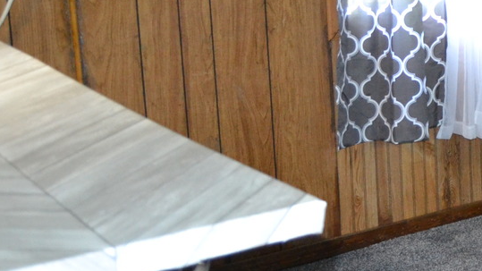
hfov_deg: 21.9
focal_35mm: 85
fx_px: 1086
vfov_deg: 14.2
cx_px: 665
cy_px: 63
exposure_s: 1/60
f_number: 3.5
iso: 1800
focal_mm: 18
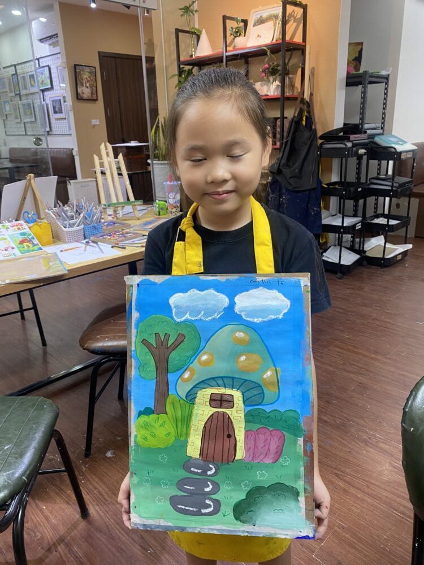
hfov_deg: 53.1
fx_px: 425
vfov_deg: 67.3
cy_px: 282
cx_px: 212
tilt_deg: -18.1
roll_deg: +1.4
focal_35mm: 26
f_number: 1.8
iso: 80
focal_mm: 4.25
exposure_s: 1/50
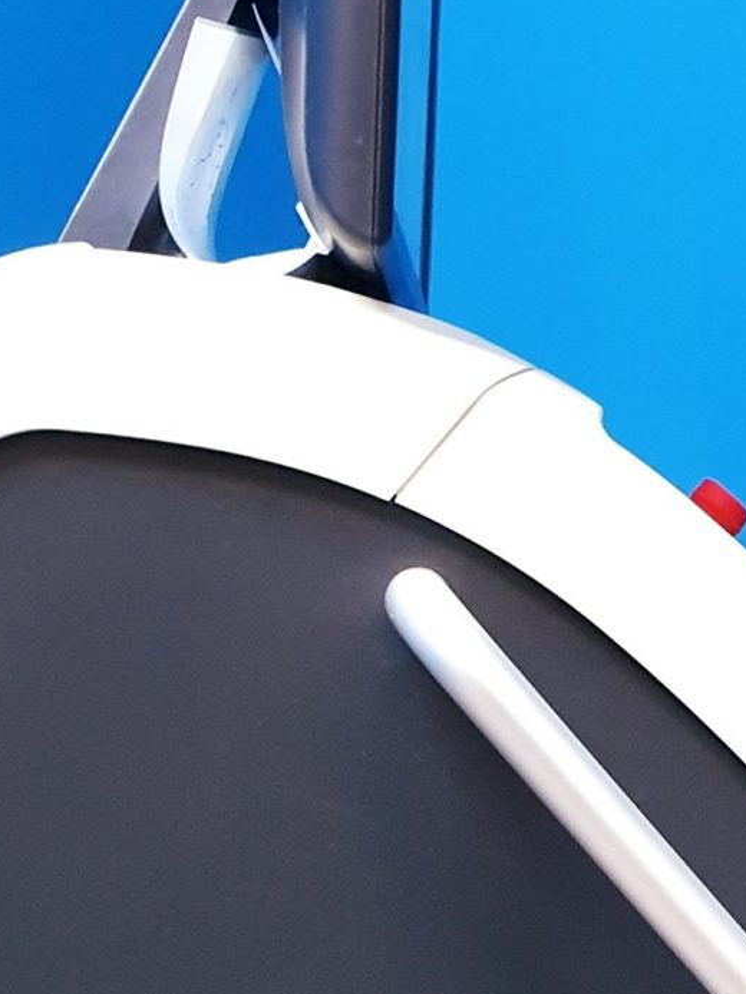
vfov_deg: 19.6
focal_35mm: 96
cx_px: 581
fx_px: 2758
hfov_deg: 15.3
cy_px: 1084
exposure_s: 1/33
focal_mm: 4.3
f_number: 2.4
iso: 320
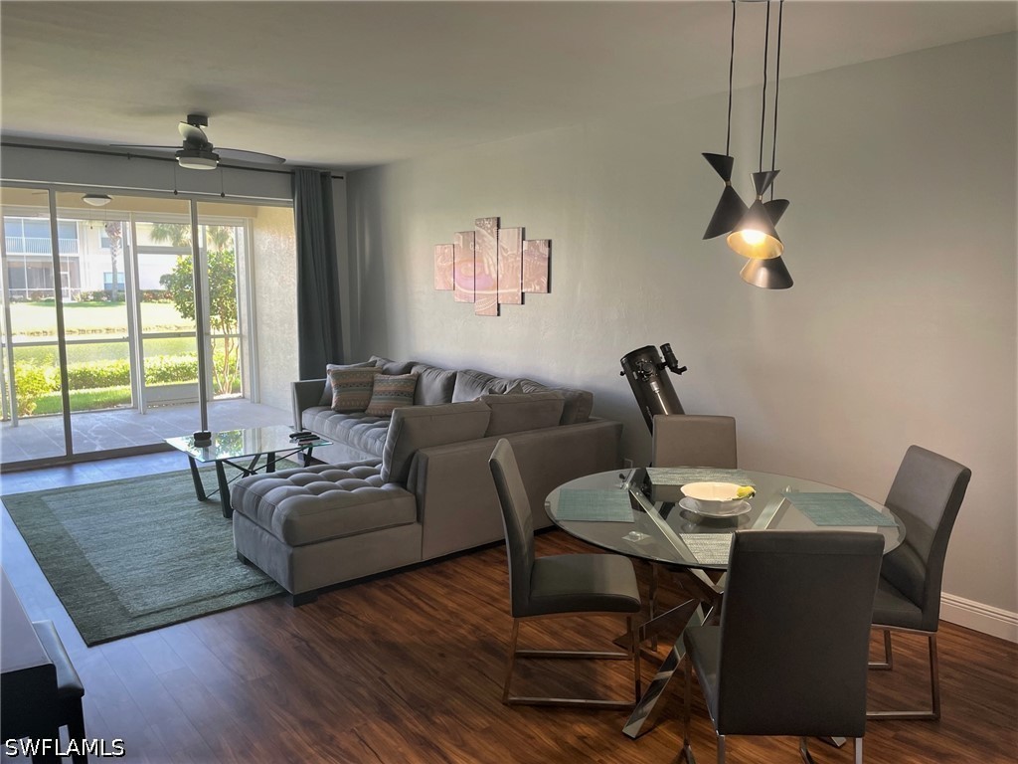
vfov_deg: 53.1
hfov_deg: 67.3
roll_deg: +0.1
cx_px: 509
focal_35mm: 26
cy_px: 382
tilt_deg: -7.0
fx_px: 765
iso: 80
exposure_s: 1/60
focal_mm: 4.2
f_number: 1.6
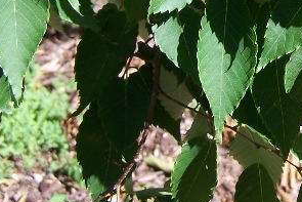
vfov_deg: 12.4
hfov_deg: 18.4
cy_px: -59
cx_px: 330
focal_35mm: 107
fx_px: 898
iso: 80
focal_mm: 6.3
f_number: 2.8
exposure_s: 1/400
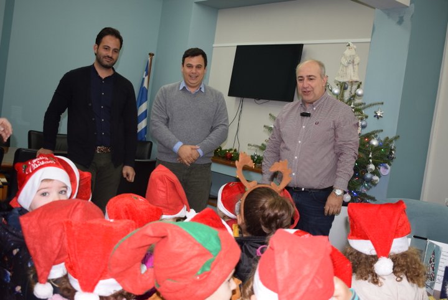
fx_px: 523
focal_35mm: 42
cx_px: 224
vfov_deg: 32.0
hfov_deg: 46.3
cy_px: 150
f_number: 4.5
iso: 800
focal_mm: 28
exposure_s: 1/80
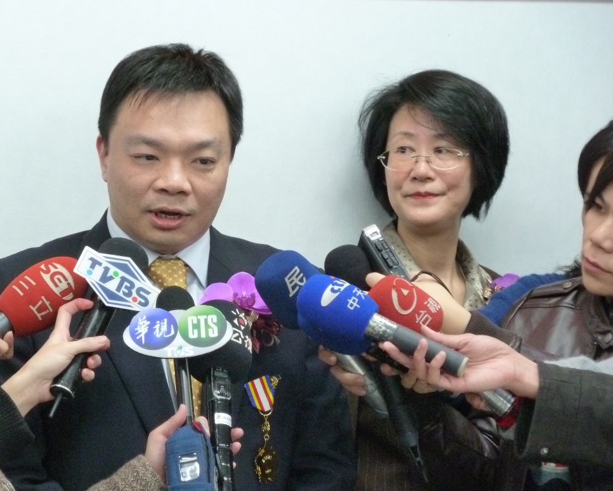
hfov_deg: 12.5
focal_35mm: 154
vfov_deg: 10.0
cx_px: 285
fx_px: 2794
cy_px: 245
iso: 800
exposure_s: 1/30
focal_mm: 24.1
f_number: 4.5
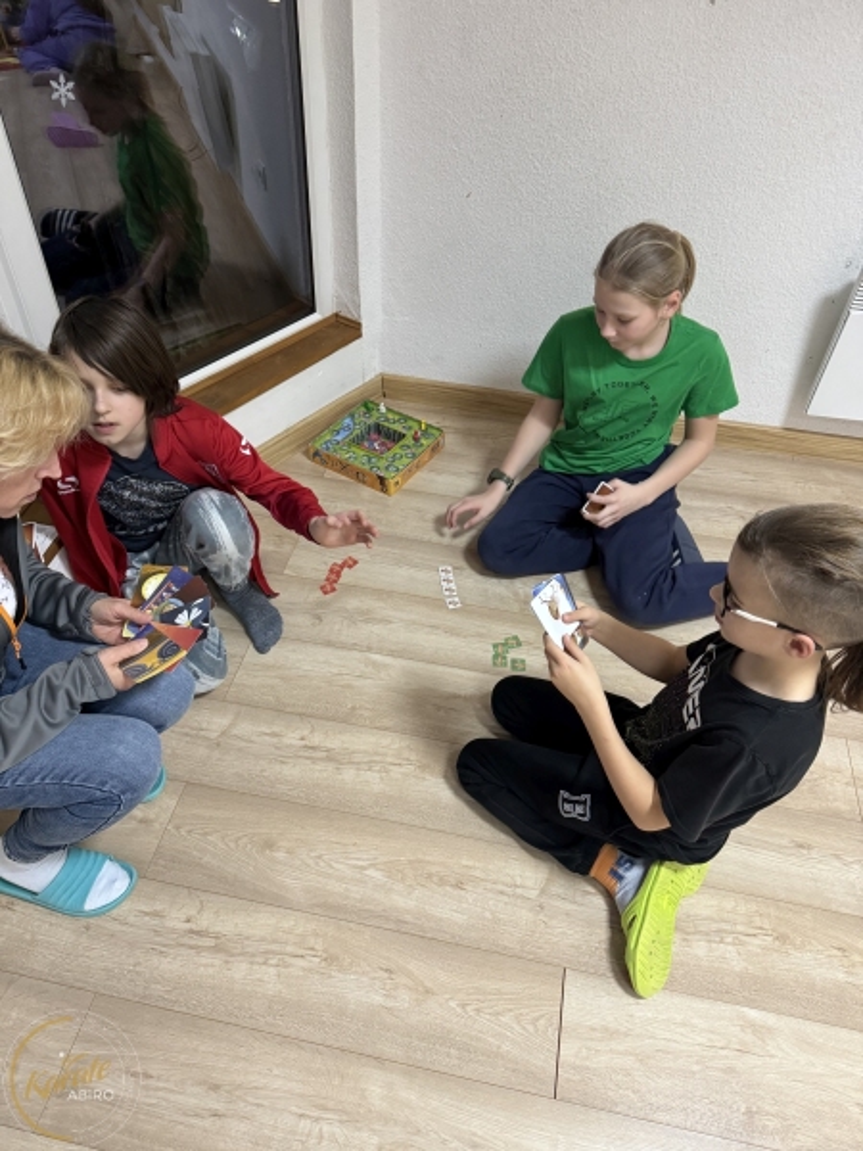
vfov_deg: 71.6
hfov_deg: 56.8
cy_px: 576
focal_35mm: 24
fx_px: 798
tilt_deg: -44.5
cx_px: 432
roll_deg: -2.3
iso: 400
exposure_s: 1/50
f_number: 1.78
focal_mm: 6.86
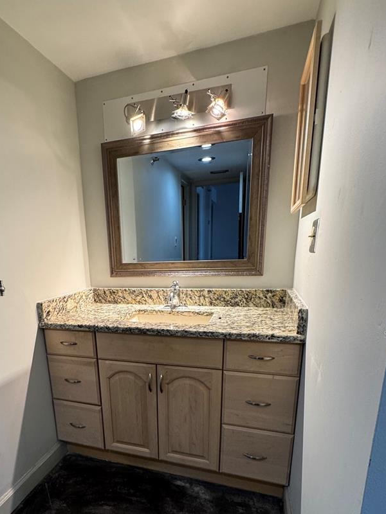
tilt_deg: -15.8
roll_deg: +2.3
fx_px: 312
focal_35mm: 21
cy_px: 334
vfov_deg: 77.0
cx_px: 140
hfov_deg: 62.4
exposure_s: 1/60
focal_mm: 2.22
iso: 250
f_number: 2.2
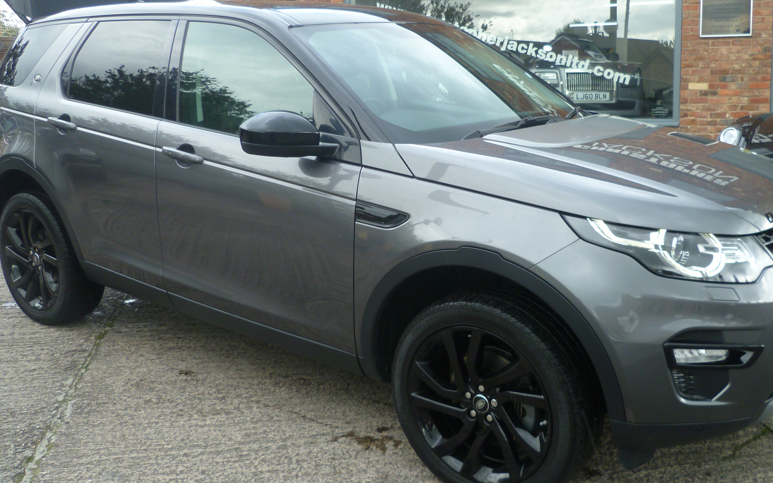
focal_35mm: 37
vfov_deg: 34.4
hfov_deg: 52.7
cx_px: 418
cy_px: 213
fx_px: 779
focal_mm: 5
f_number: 2.8
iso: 80
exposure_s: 1/80
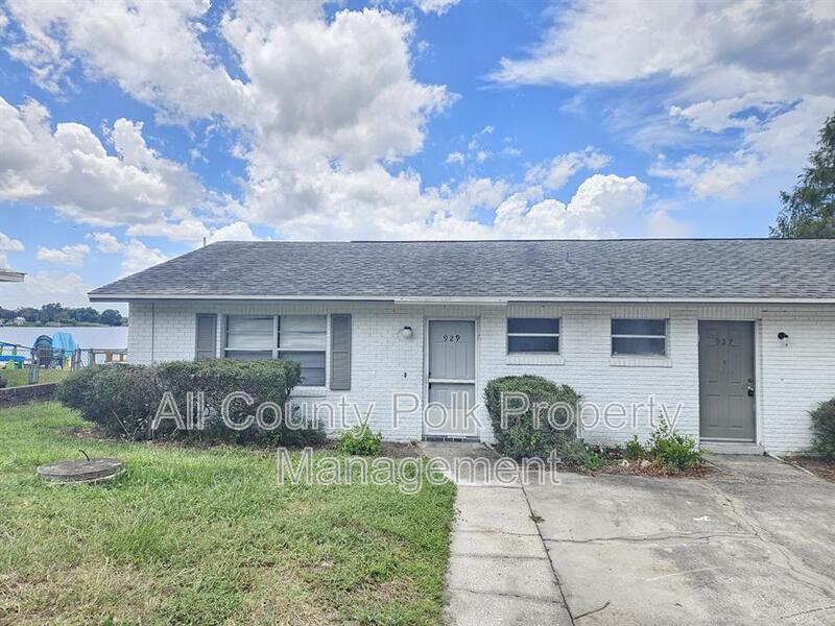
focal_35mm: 23
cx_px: 418
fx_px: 555
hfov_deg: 73.9
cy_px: 313
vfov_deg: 58.9
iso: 50
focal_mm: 5.4
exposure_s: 1/719
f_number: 1.8
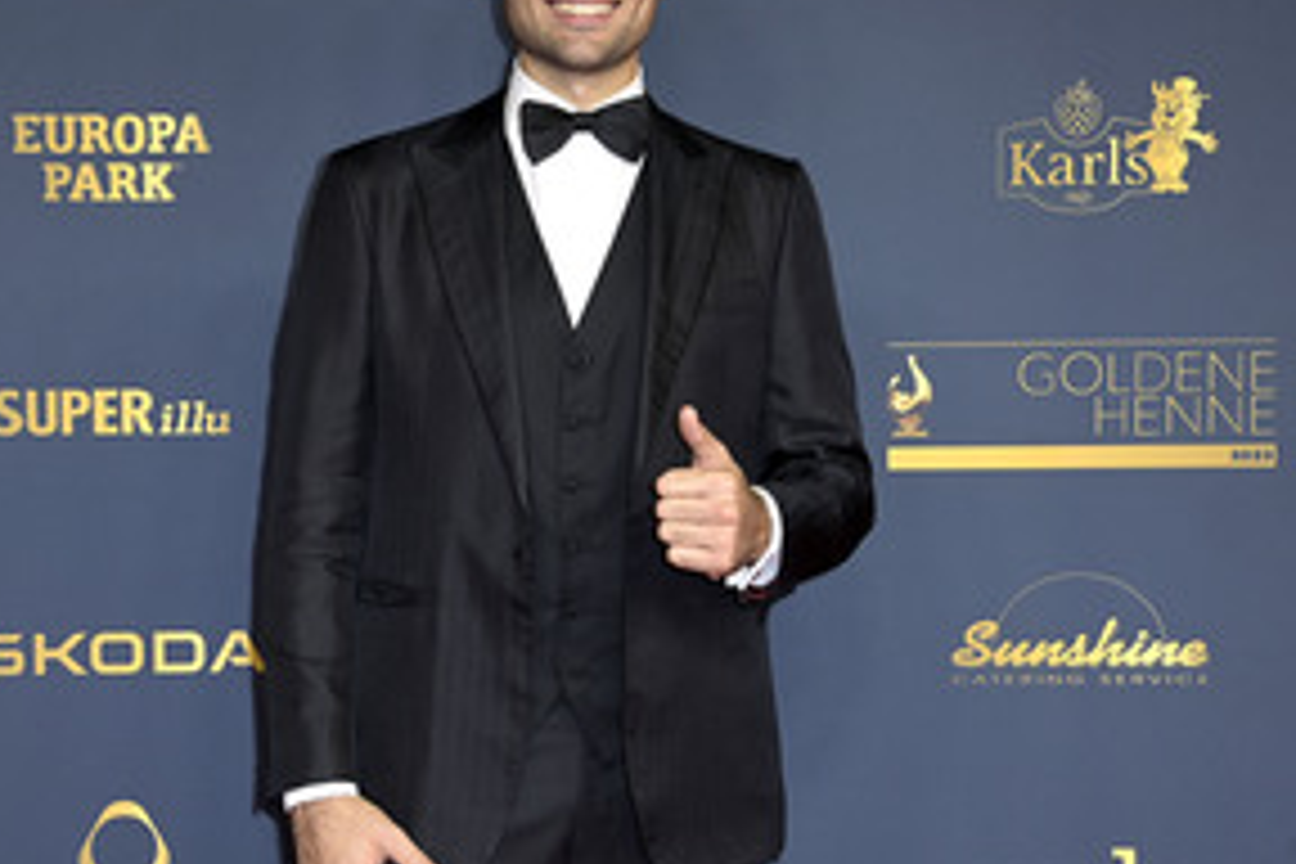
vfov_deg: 14.1
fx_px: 3492
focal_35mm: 97
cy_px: 432
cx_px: 367
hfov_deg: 20.9
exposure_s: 1/200
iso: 640
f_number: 5.6
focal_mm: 62
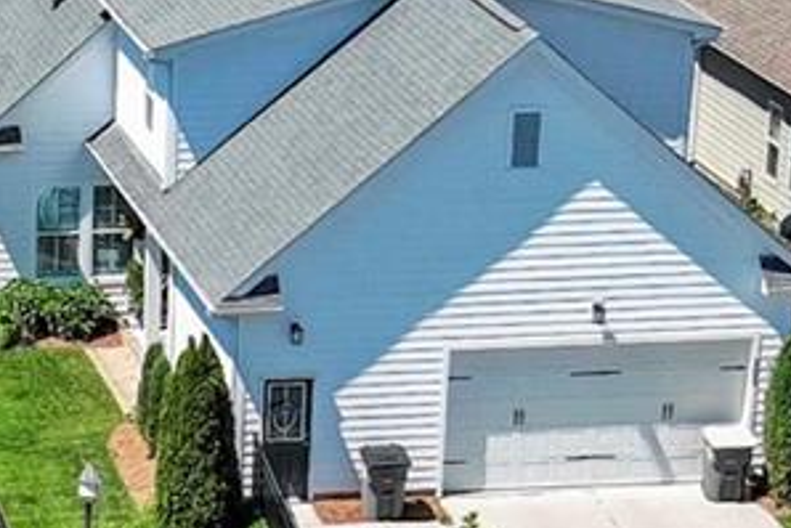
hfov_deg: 10.1
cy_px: 914
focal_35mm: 199
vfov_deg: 6.8
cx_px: -342
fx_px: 4374
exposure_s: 1/950
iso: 100
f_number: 2.8
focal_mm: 10.57
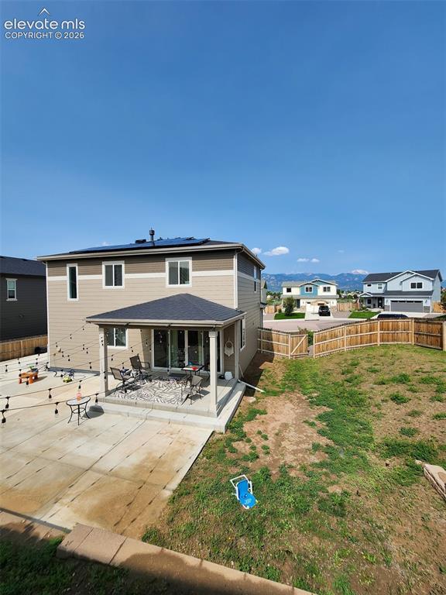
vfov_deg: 106.2
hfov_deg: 89.9
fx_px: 223
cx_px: 223
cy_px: 298
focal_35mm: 13
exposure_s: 1/2038
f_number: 2.2
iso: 50
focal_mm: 2.2
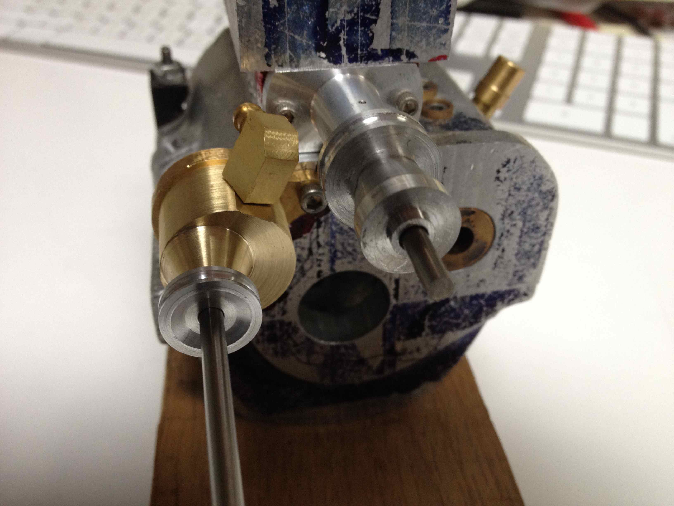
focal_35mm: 35
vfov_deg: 40.7
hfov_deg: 52.6
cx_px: 337
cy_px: 253
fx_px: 681
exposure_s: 1/20
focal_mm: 4.28
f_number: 2.4
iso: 125
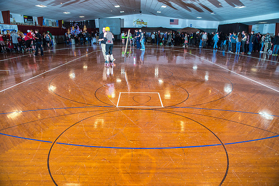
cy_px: 93
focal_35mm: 24
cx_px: 140
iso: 800
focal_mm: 24
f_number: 4.5
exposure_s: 1/160
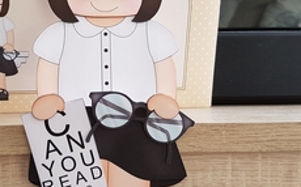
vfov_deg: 23.9
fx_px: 442
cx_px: 84
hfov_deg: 36.9
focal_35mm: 54
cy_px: 82
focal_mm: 4.2
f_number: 1.7
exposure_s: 1/50
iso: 50
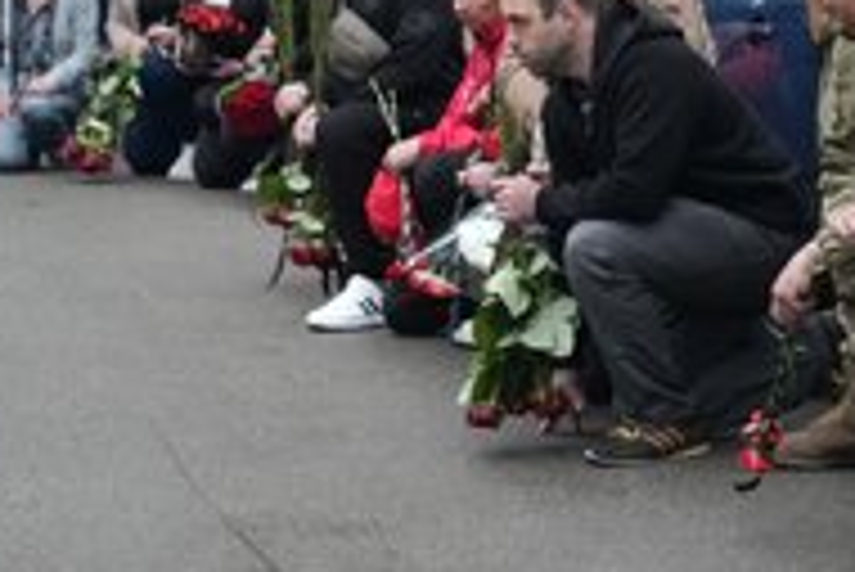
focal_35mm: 147
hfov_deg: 13.8
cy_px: 142
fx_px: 3494
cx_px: 760
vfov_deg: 9.3
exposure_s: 1/100
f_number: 7.1
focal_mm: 70
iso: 12800
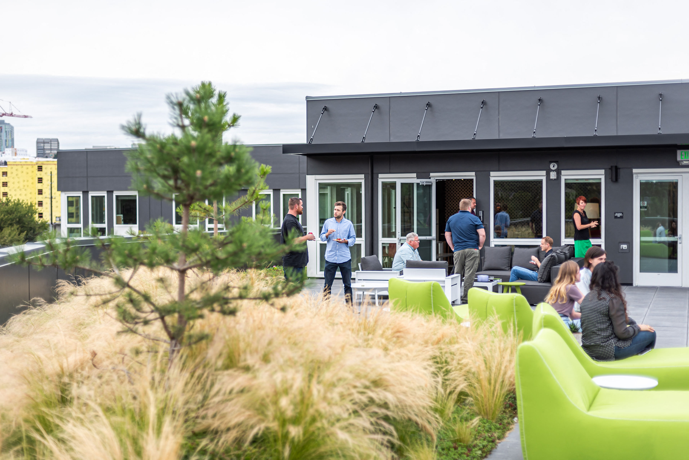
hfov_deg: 39.6
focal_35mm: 50
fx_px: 957
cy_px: 230
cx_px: 344
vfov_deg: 27.0
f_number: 2
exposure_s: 1/2000
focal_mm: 50
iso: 100
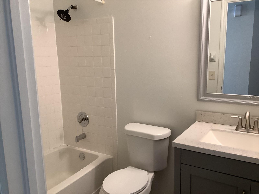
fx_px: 232
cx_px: 130
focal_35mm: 31
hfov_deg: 58.4
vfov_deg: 45.4
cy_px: 97
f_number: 2.4
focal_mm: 3.3
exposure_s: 1/60
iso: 160
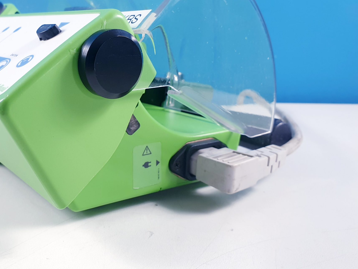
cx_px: 100
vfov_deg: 36.7
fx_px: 403
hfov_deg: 46.5
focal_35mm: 39
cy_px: 114
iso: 64
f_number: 2.4
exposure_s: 1/50
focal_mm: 4.3
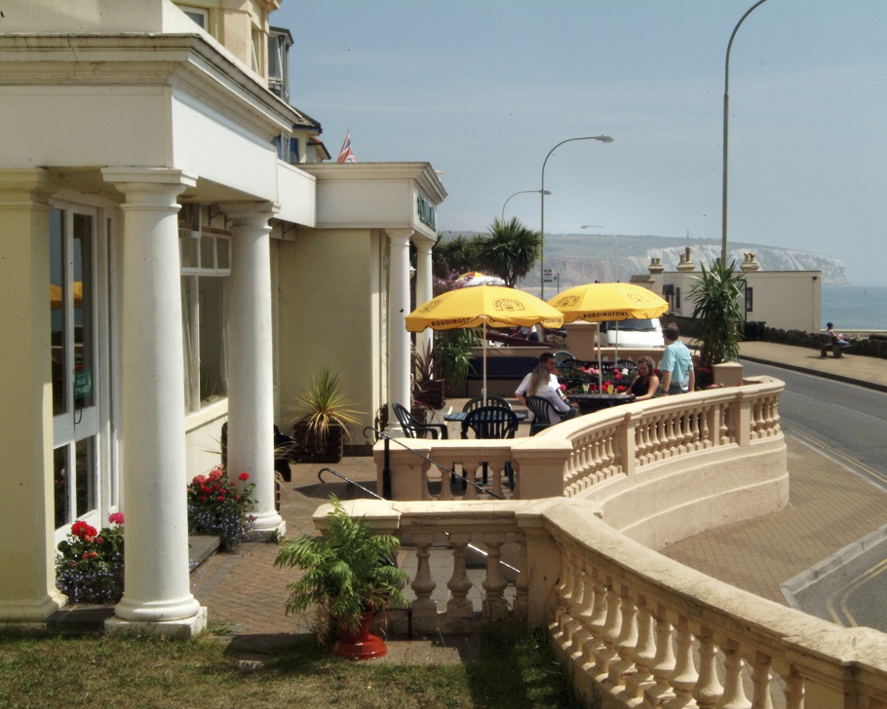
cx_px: 534
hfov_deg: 31.6
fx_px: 1564
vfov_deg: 25.6
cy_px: 354
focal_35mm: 60
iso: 400
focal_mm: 35
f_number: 27
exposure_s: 1/125
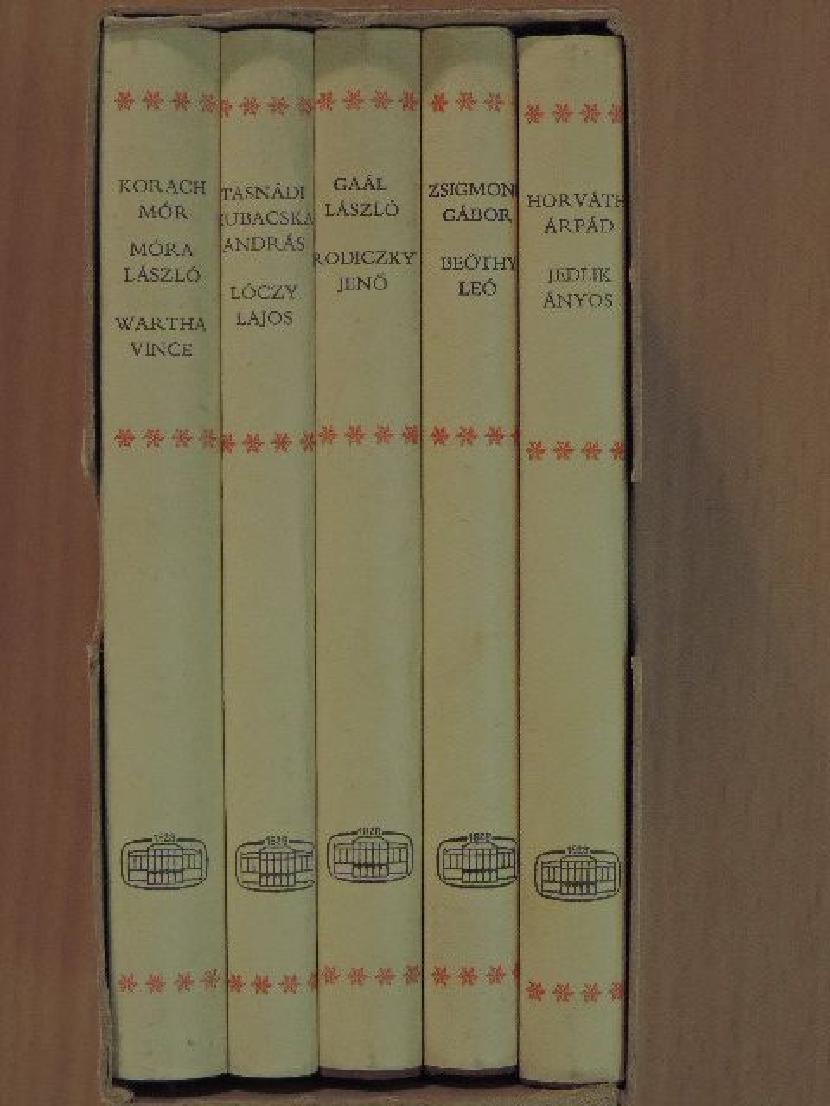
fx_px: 2238
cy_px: 553
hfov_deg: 21.0
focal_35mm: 70
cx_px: 415
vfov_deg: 27.8
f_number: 3.9
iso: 360
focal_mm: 12.4
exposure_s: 1/60
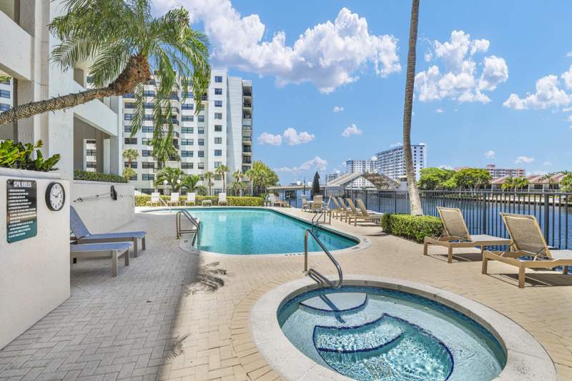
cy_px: 190
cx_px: 286
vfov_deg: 73.7
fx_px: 254
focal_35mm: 16
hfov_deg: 96.7
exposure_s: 1/2000
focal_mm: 16
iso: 400
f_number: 11
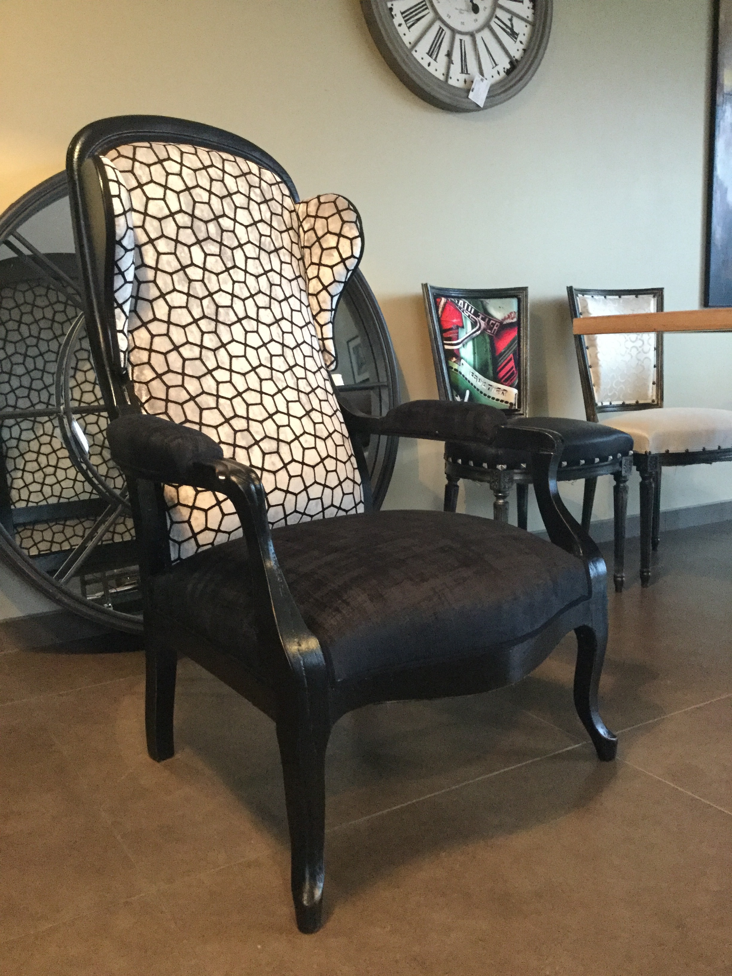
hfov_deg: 45.4
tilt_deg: -10.1
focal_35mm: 31
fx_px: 874
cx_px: 366
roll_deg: -1.0
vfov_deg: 58.4
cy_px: 488
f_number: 2.4
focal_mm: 3.3
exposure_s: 1/17
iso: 250
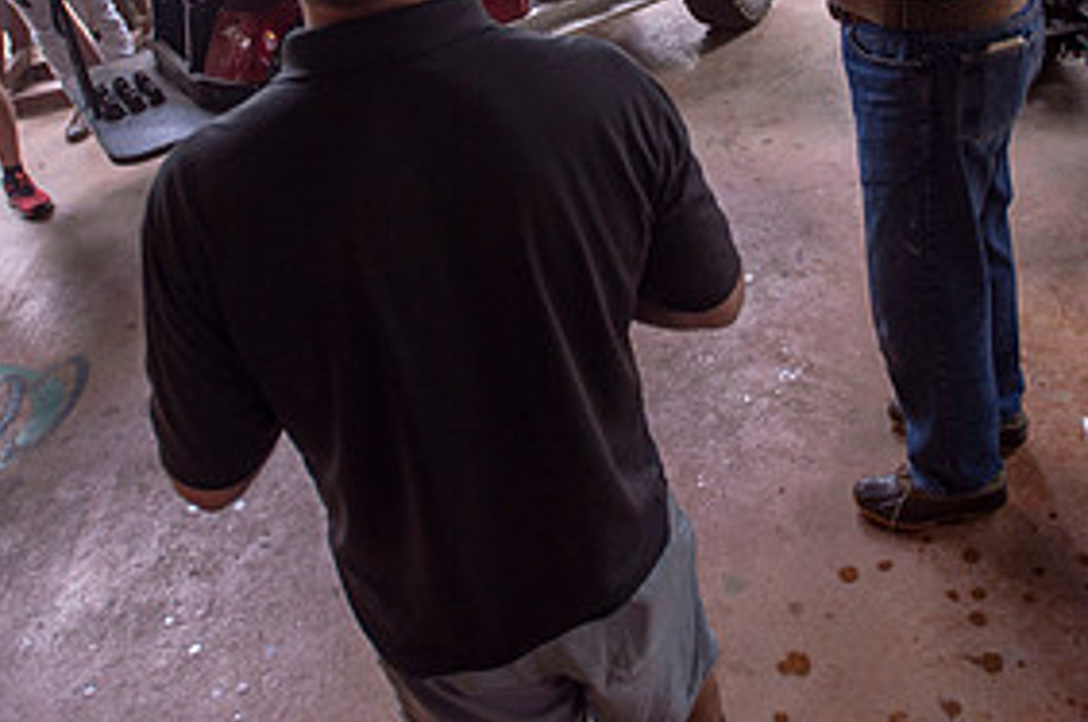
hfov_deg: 53.9
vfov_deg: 34.6
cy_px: 15
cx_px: 675
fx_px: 1056
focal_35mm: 35
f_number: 3.2
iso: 800
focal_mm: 17
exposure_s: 1/60
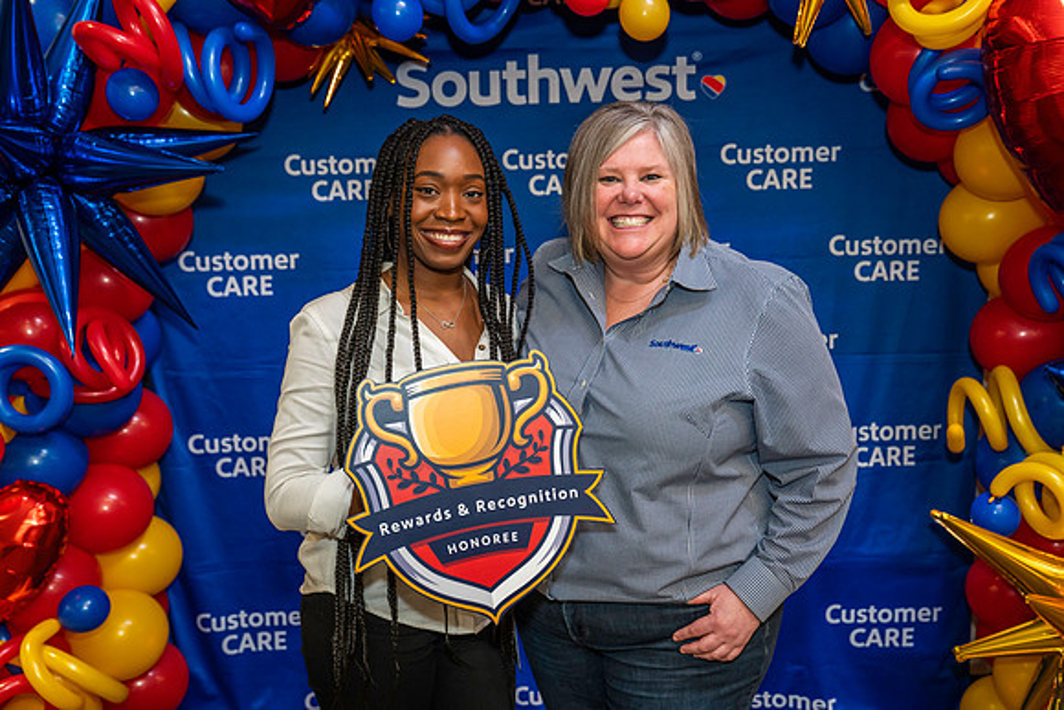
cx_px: 532
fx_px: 1153
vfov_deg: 34.2
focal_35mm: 39
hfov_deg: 49.5
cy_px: 355
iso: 1250
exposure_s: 1/160
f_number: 4
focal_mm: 39
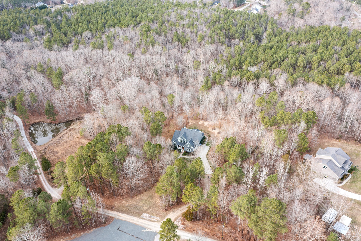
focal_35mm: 28
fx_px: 281
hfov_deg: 65.5
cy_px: 120
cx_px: 180
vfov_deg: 46.4
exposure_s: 1/120
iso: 100
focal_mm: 10.26
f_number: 4
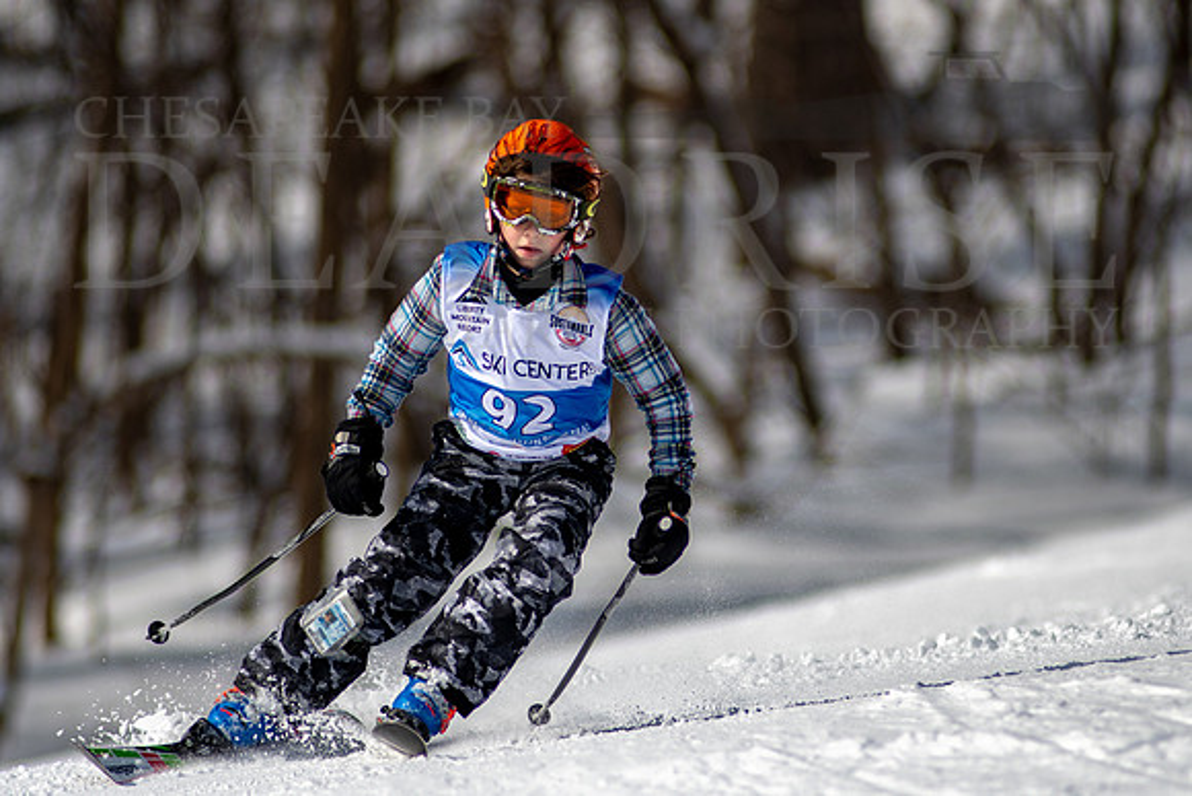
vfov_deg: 2.7
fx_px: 17060
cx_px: 682
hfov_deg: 4.0
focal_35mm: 515
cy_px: 340
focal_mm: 300
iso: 100
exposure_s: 1/6400
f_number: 2.8
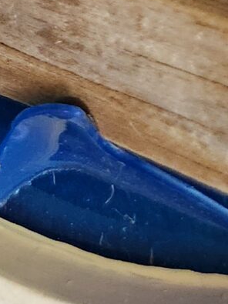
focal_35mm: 149
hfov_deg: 10.0
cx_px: 129
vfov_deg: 9.9
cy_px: -615
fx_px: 1309
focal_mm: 5.4
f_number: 1.8
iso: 200
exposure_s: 1/180
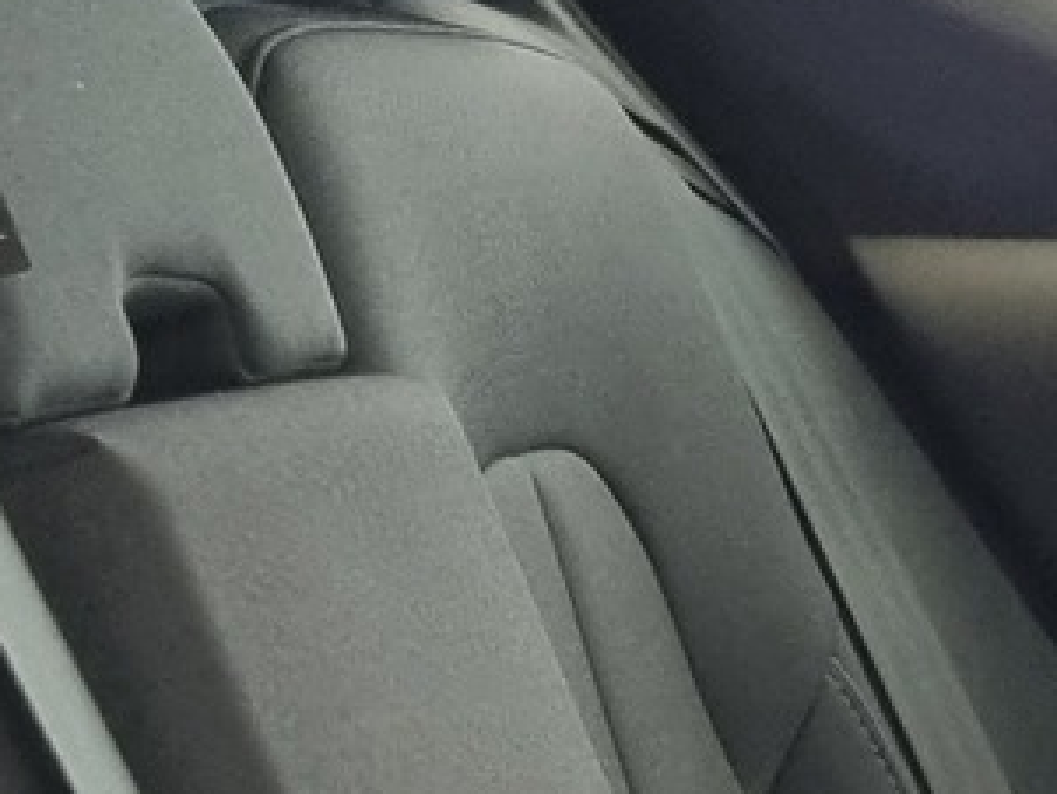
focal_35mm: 174
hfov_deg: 10.6
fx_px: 5315
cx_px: 1984
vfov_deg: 8.1
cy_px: 1704
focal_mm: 5.4
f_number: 1.8
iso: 500
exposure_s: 1/30
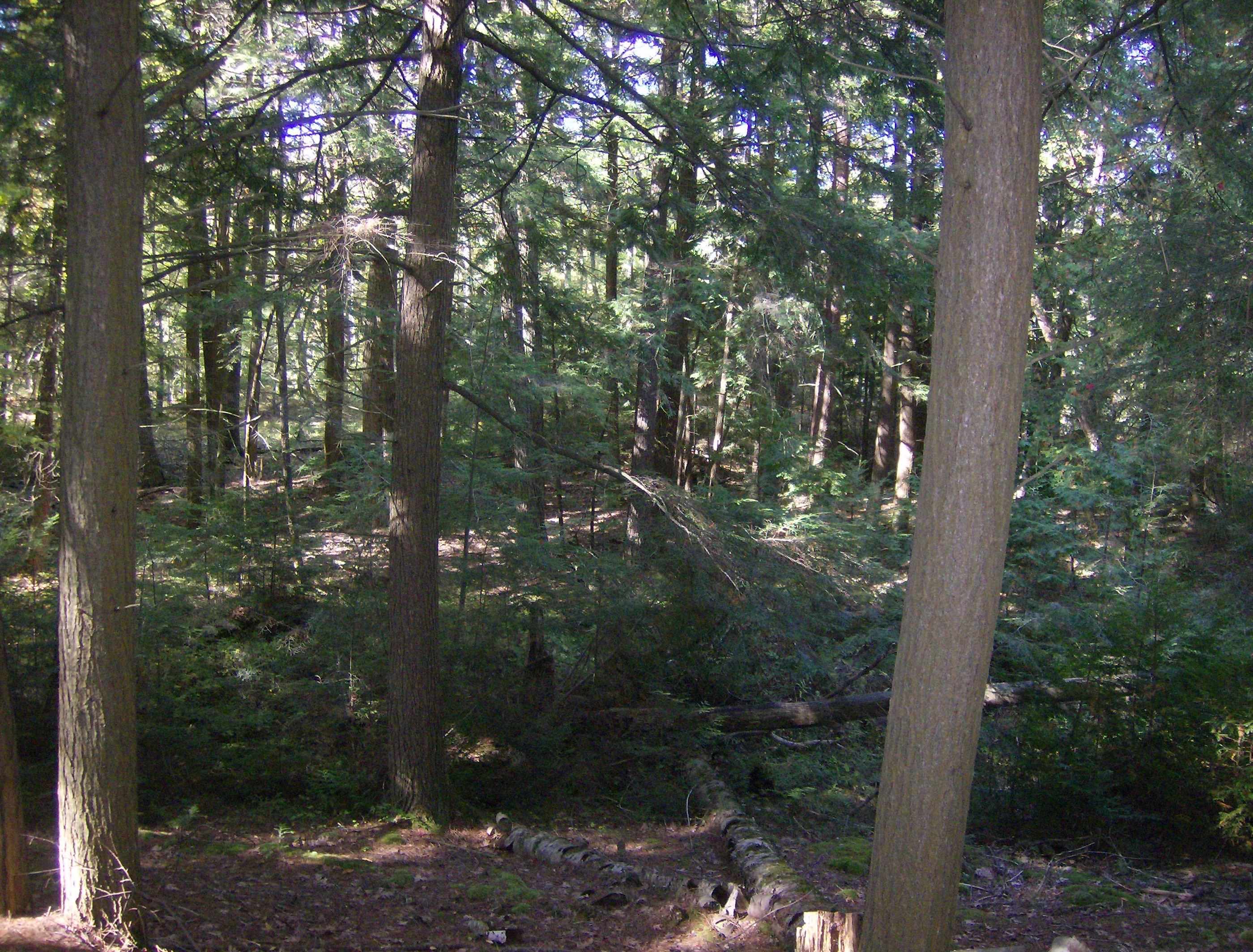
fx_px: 1309
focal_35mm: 36
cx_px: 626
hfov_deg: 51.1
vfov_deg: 40.0
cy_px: 476
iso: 200
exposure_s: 1/60
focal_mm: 6
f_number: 2.8
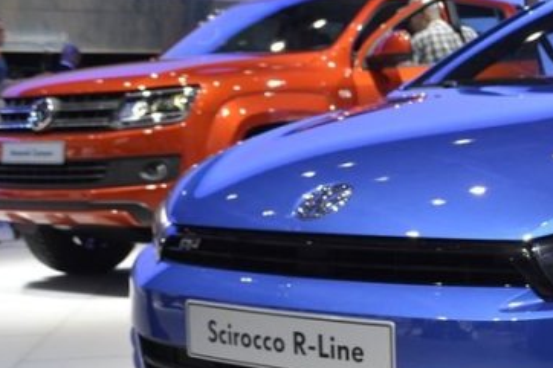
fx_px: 1121
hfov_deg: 26.0
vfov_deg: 18.6
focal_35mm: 73
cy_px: 230
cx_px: 582
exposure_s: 1/125
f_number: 5.6
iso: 400
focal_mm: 22
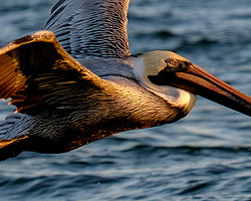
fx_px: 8625
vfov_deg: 1.3
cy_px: -8
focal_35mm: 1161
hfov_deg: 1.7
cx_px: 95
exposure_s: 1/1000
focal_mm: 200
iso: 400
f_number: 5.6
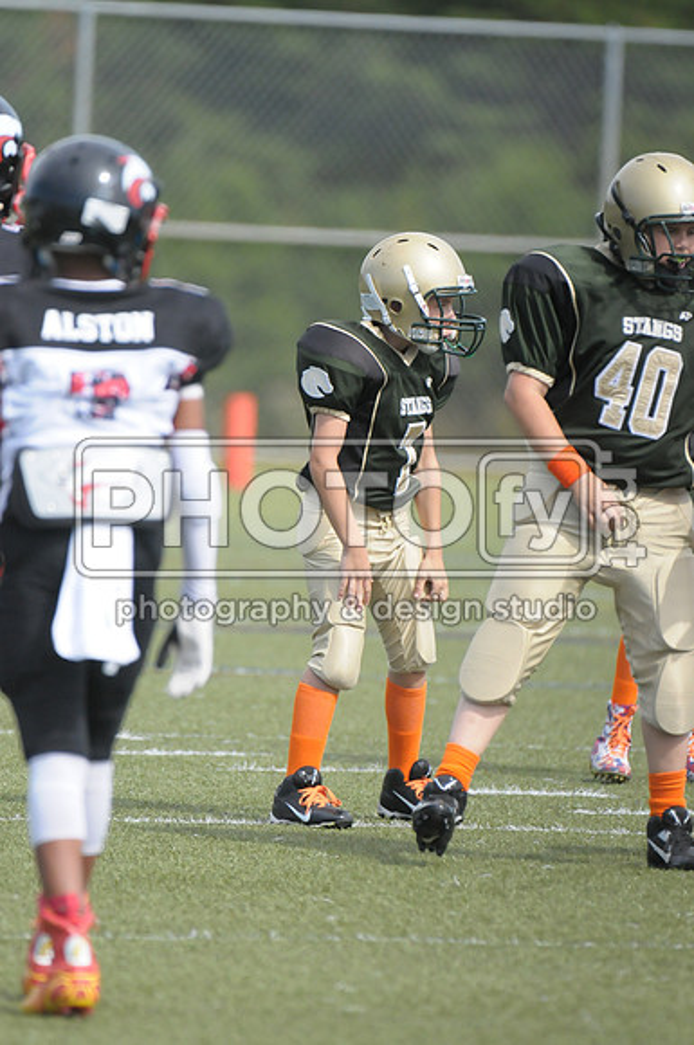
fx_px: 15226
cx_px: 347
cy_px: 522
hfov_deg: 2.6
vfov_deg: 3.9
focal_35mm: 525
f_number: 4
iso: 1600
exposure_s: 1/6400
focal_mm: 350
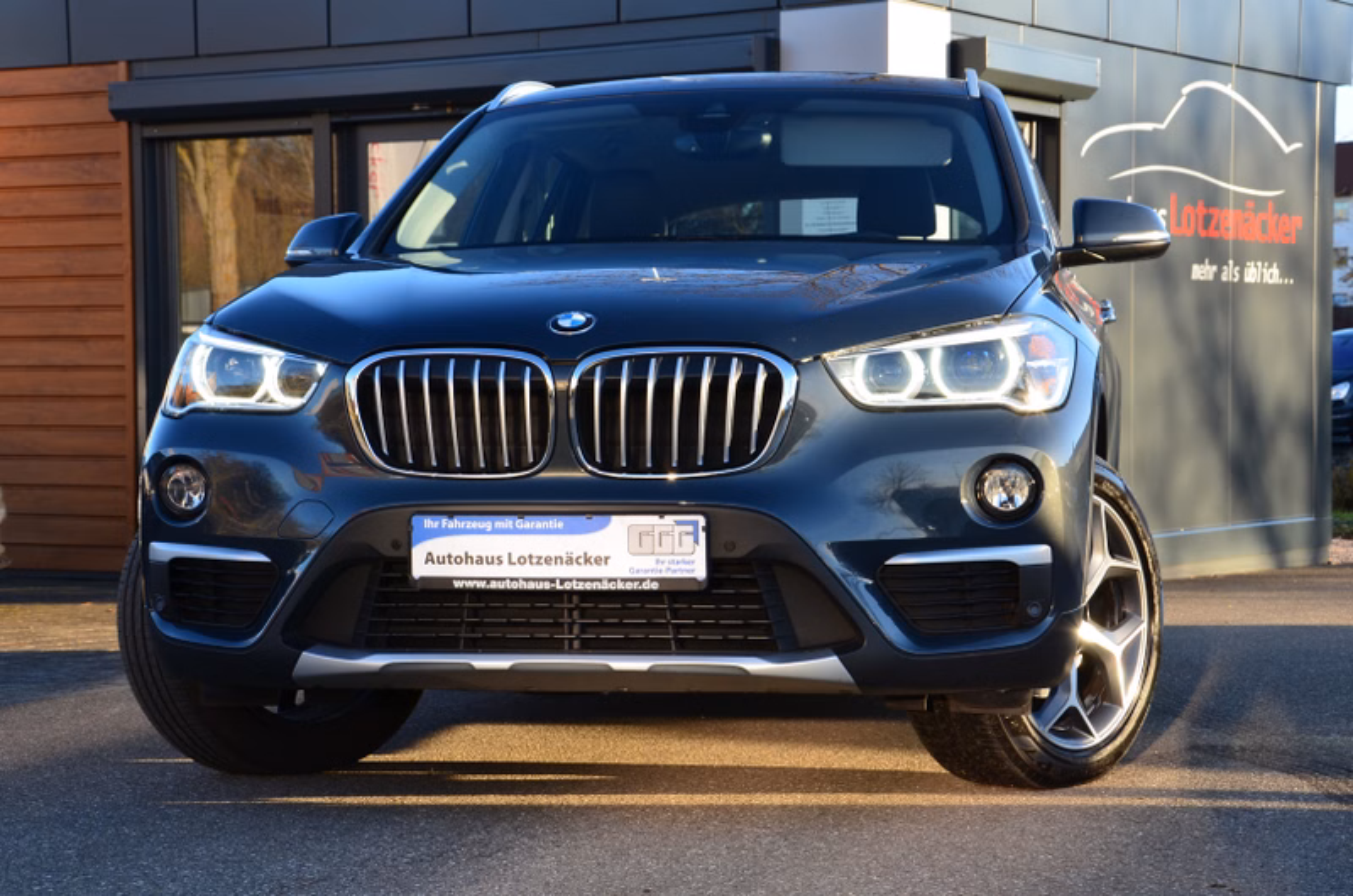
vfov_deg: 18.1
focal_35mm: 75
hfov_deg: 27.0
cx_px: 676
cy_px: 448
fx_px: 2813
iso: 200
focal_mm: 50
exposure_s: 1/60
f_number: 10
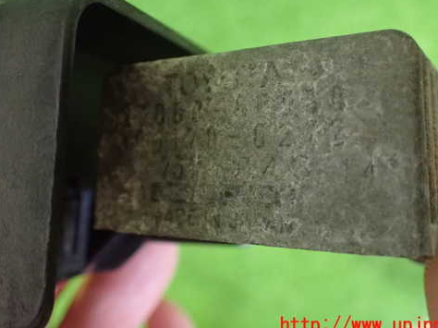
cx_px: 212
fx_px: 481
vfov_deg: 37.5
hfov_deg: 49.0
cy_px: 129
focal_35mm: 38
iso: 1600
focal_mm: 5.4
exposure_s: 1/30
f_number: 2.3
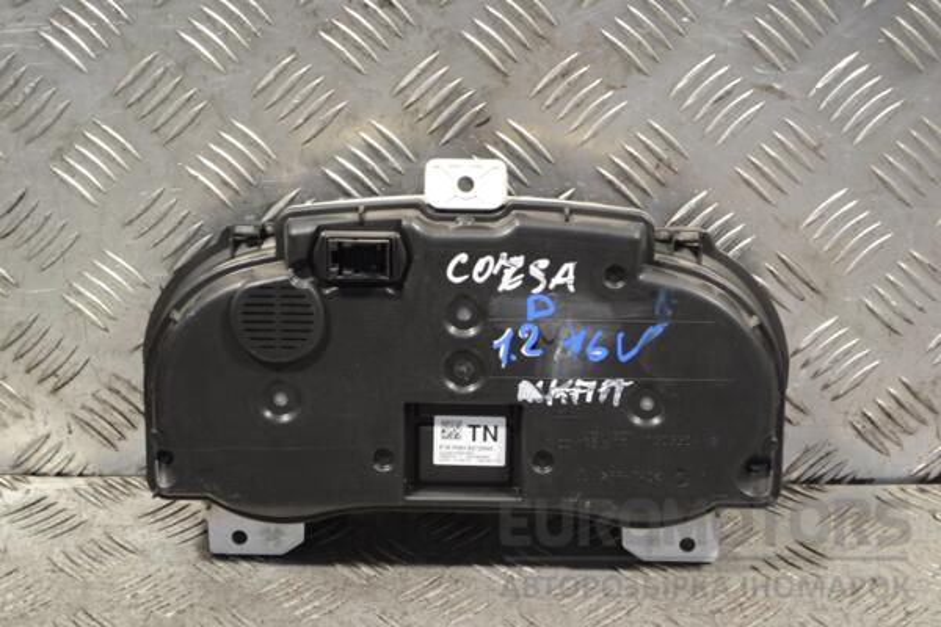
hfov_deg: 24.6
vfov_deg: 16.6
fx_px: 2156
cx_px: 470
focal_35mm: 82
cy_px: 314
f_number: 5.6
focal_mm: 55
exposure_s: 1/30
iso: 400
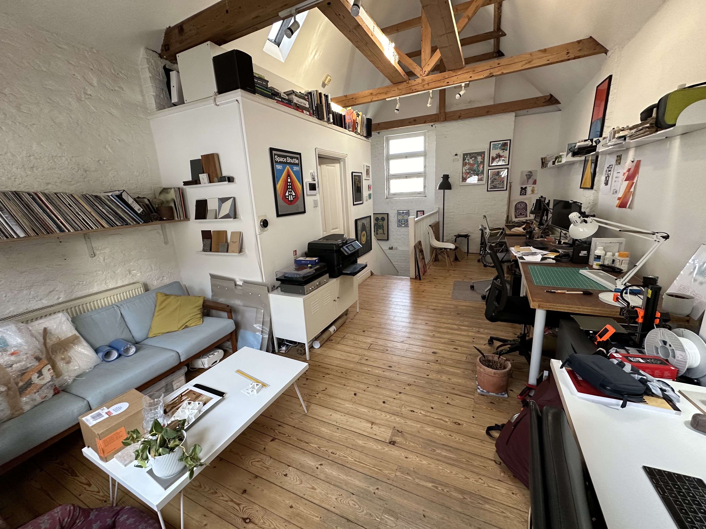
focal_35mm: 14
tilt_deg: -14.0
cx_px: 353
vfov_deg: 85.7
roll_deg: +3.3
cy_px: 264
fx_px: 286
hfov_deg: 102.1
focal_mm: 2.22
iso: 250
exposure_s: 1/100
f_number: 2.2
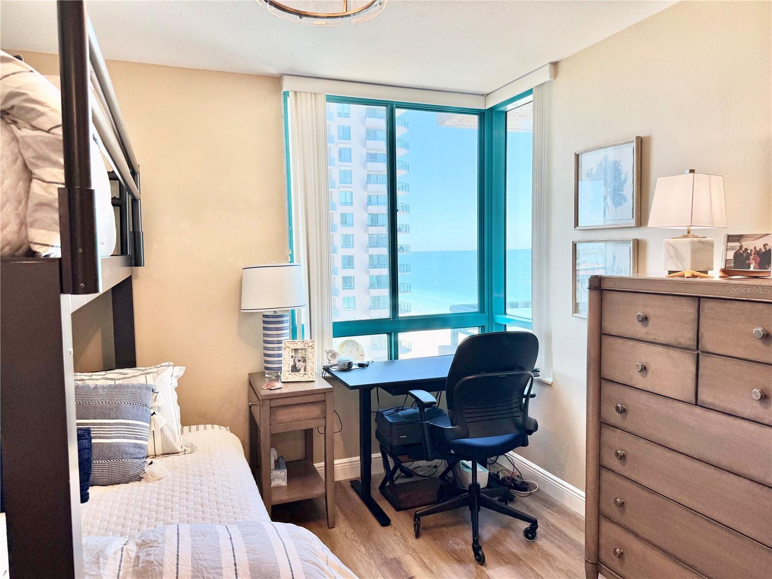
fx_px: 535
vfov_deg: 56.8
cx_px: 386
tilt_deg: -3.4
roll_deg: +1.4
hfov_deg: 71.6
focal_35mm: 24
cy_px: 290
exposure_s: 1/399
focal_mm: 6.76
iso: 80
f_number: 1.78
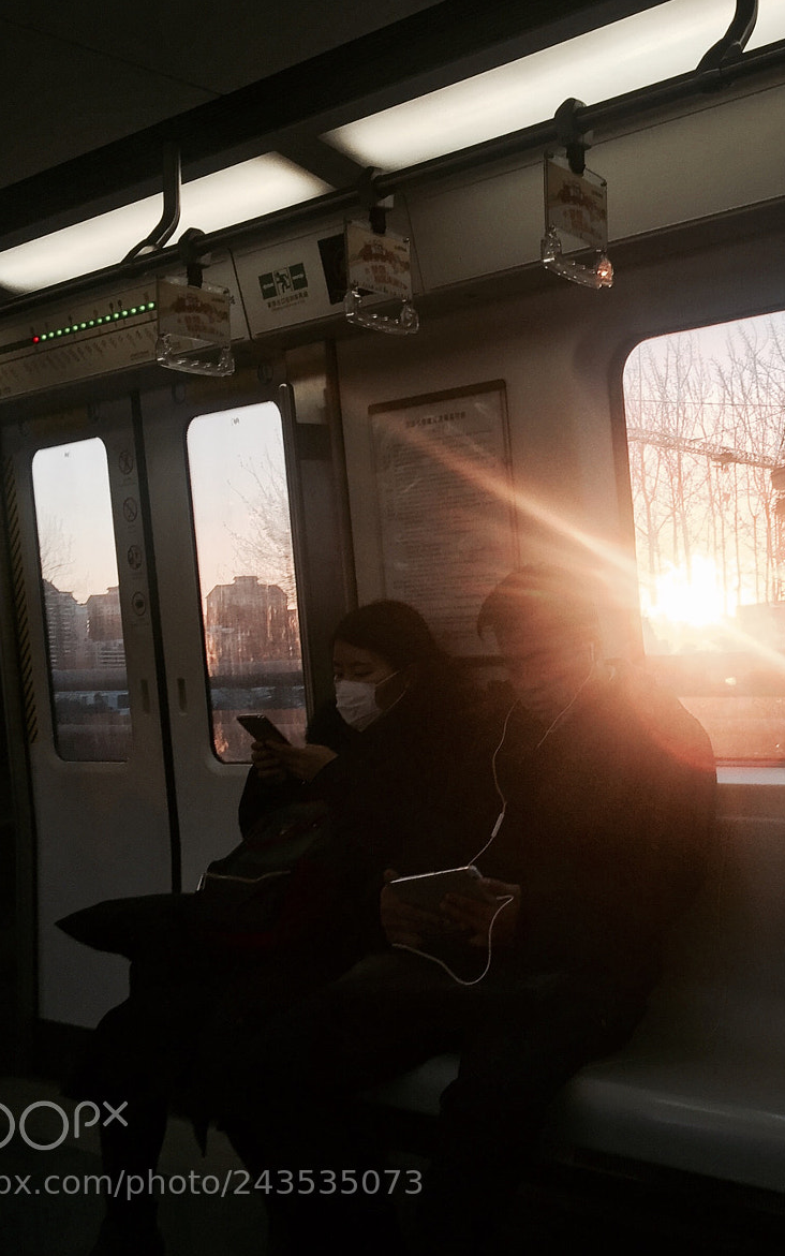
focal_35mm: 42
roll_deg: +0.3
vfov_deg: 47.2
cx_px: 720
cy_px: 623
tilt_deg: +1.1
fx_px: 1437
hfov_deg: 29.2
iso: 32
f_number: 2.2
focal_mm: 4.15
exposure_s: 1/100
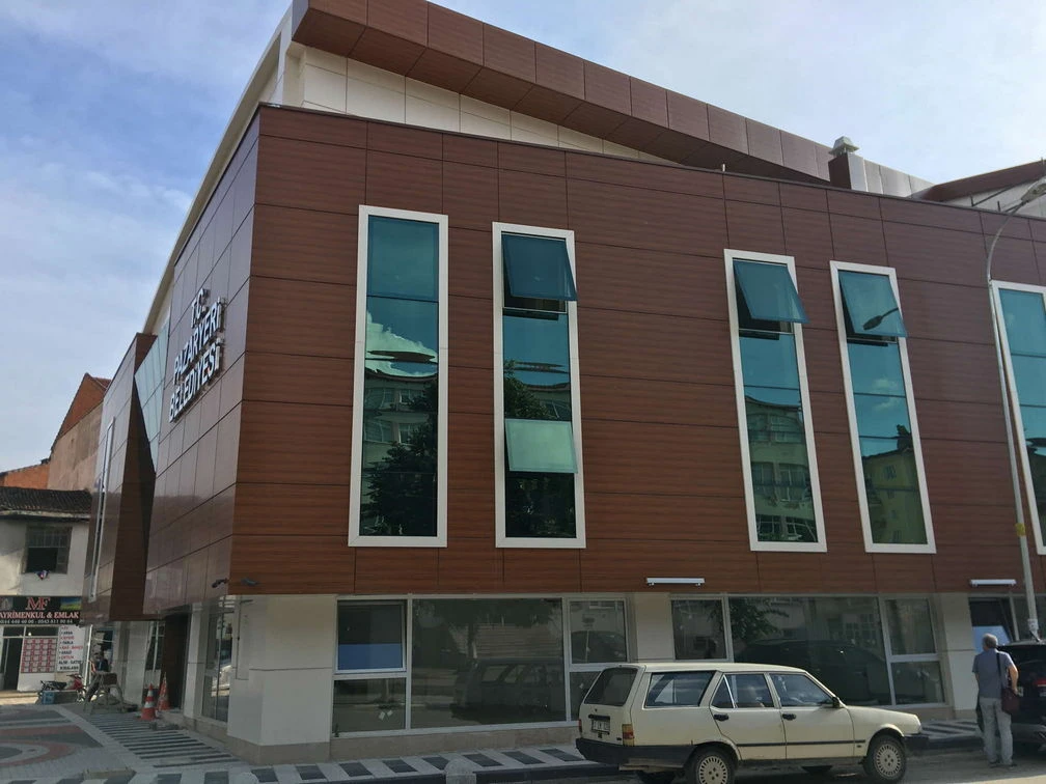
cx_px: 523
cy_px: 392
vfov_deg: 48.2
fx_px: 876
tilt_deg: +17.0
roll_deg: +0.5
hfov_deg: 61.7
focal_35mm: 29
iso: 25
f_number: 2.2
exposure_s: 1/1115
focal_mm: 4.15
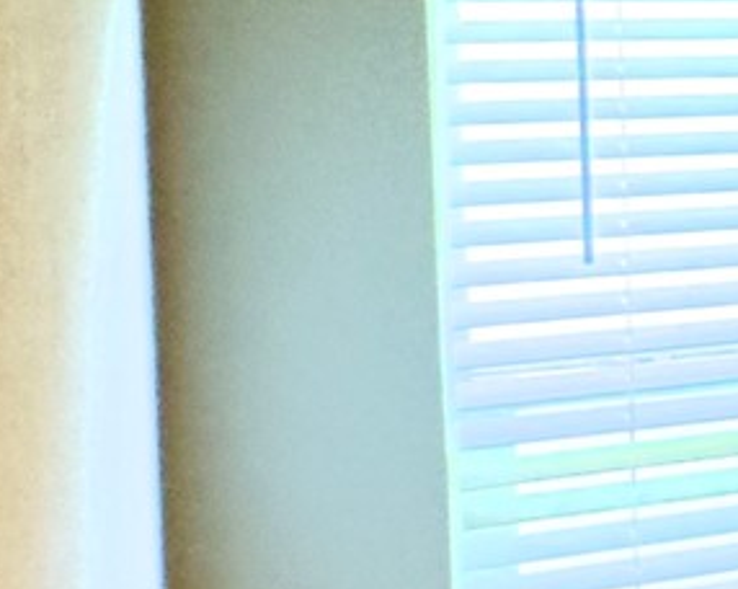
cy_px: 75
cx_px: 2459
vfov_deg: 15.5
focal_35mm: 98
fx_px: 2138
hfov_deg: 10.2
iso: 160
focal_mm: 2.22
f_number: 2.2
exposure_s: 1/60
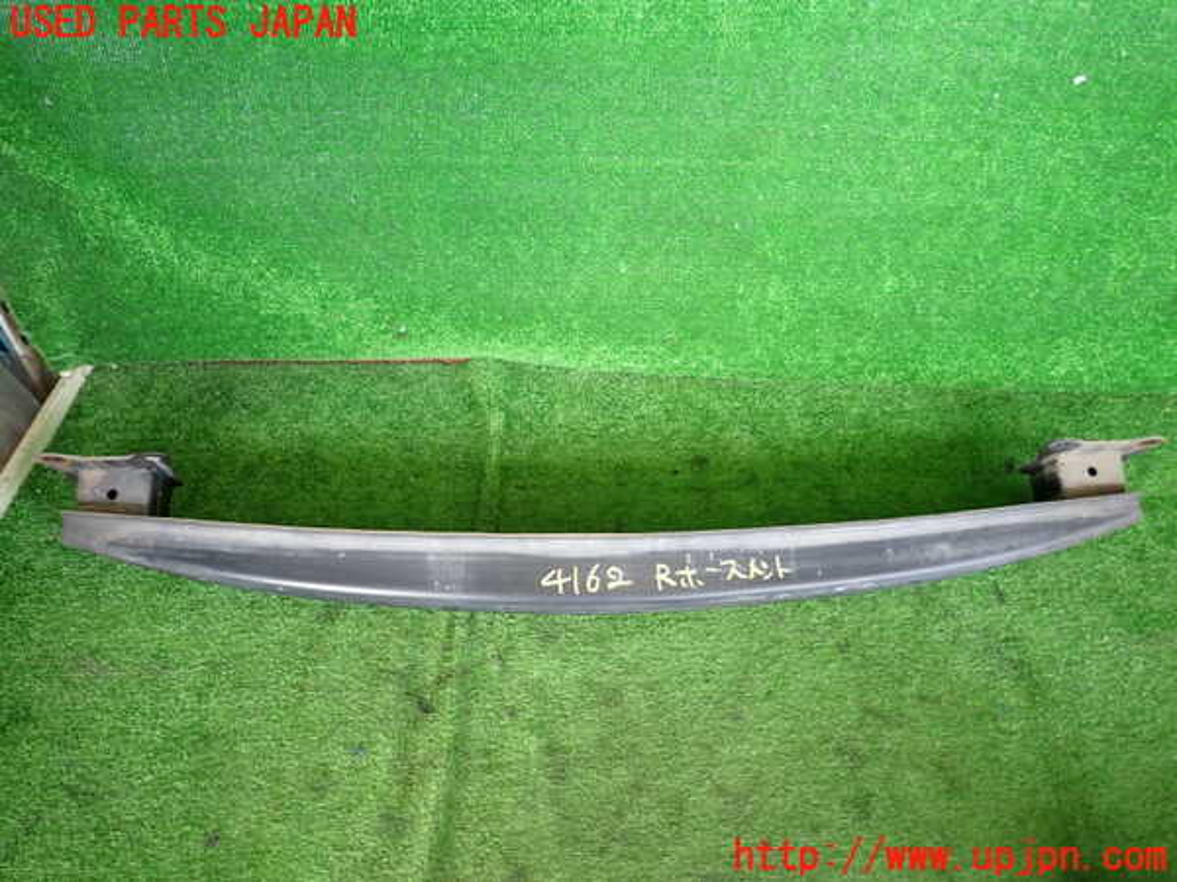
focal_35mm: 25
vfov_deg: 54.9
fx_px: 850
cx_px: 588
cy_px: 441
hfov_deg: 69.4
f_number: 2
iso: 200
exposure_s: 1/60
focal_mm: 4.5
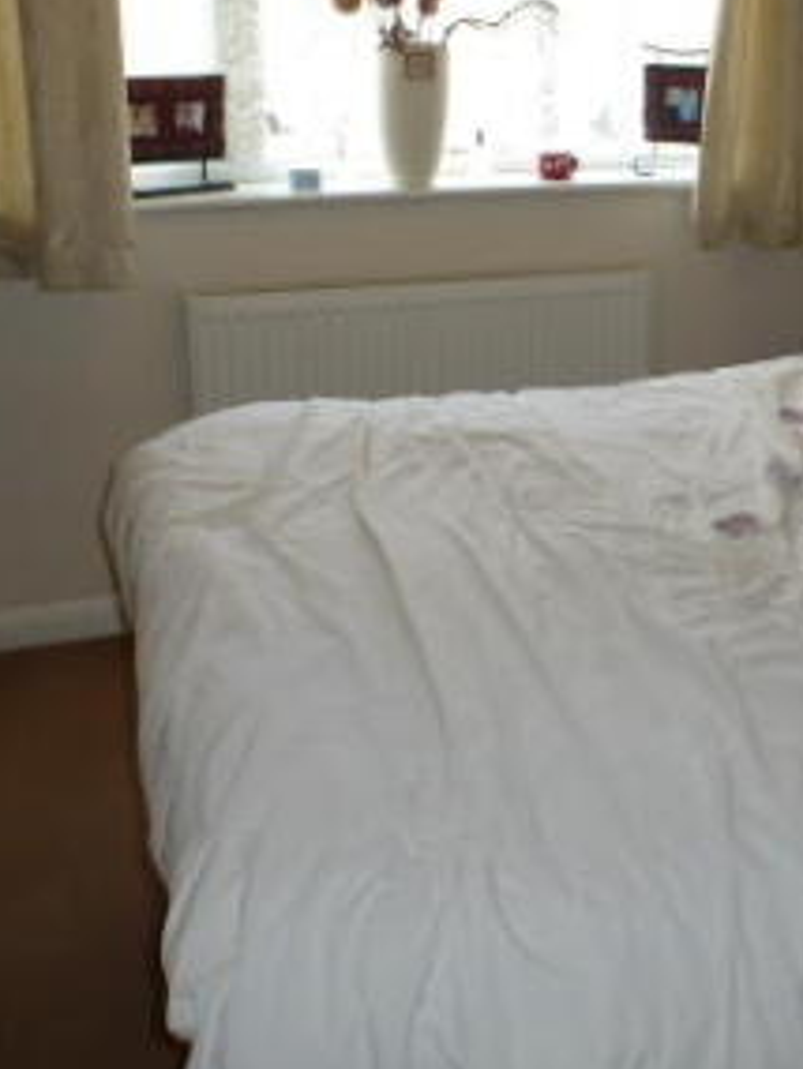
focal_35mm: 49
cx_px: 722
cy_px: 309
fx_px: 1514
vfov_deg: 38.2
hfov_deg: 28.5
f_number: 3.3
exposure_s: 1/60
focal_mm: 4.3
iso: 100
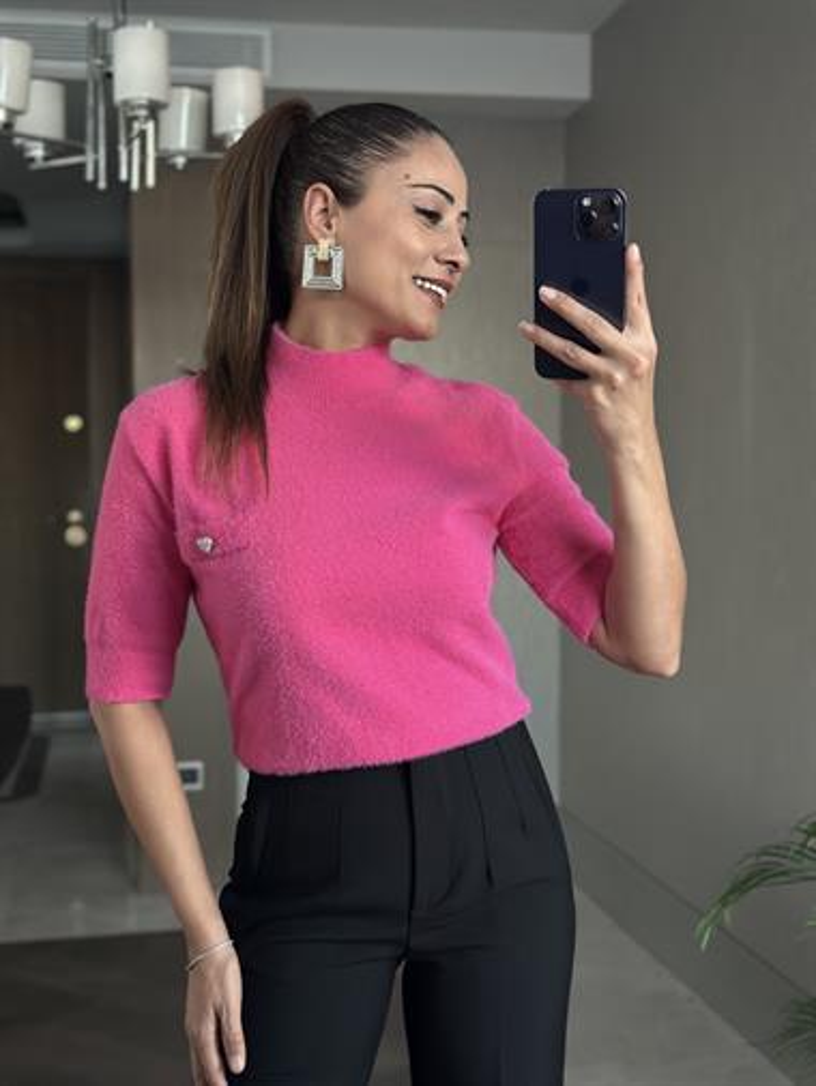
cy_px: 543
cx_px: 408
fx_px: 1507
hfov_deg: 30.3
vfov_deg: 39.6
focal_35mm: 48
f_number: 1.78
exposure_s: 1/40
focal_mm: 6.86
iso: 500
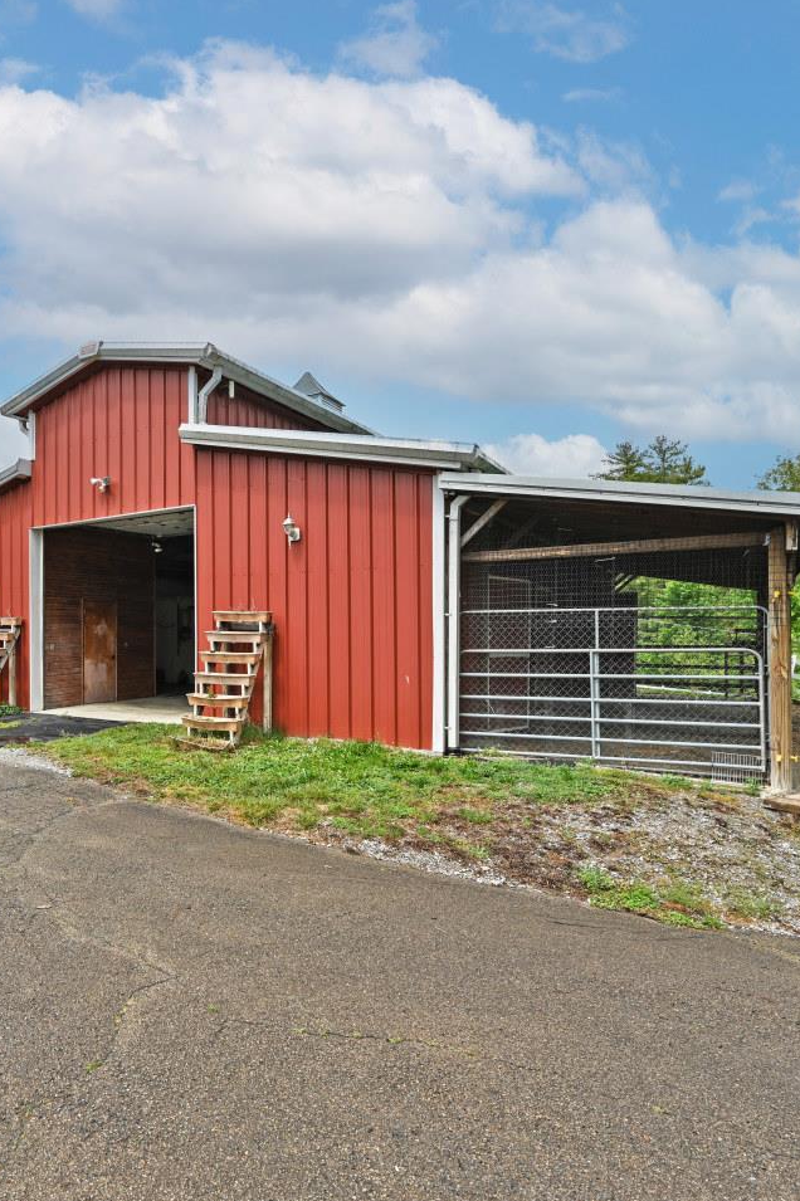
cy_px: 621
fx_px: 734
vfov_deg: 78.6
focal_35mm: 22
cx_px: 145
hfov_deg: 52.9
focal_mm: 14
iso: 100
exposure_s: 1/400
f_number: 7.1
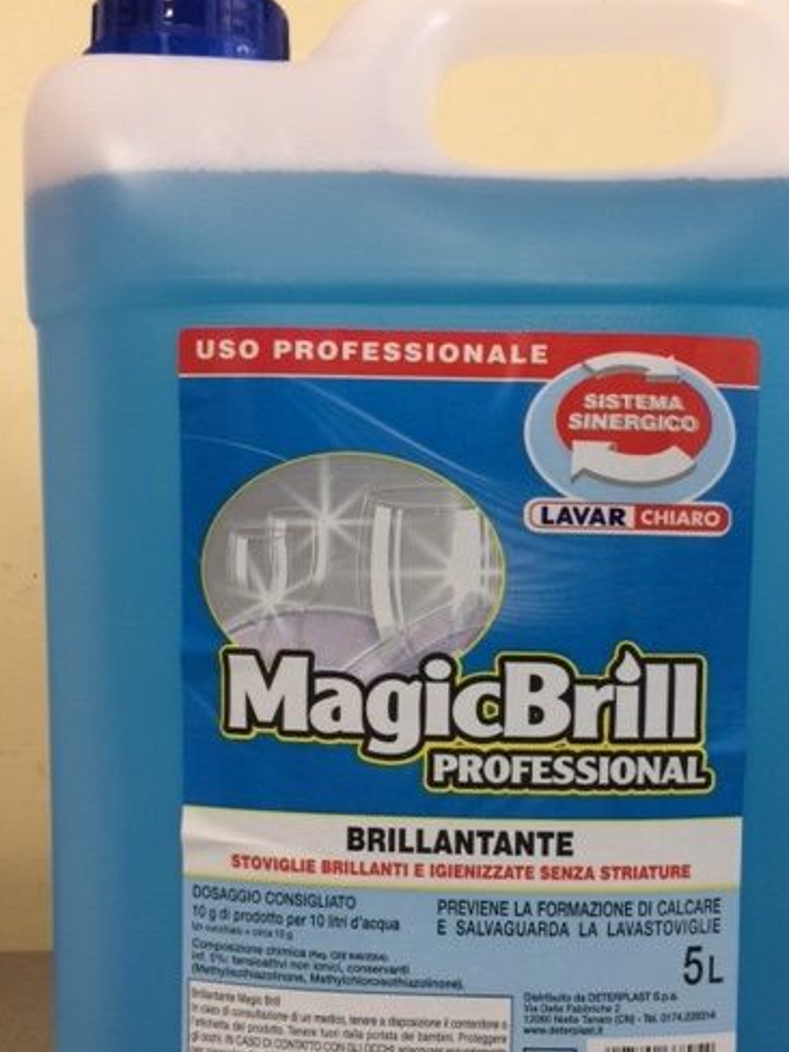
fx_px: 1155
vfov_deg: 48.6
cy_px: 640
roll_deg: +0.8
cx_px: 485
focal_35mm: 38
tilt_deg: -8.4
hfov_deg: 37.5
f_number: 2.2
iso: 64
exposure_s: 1/33
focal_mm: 4.15
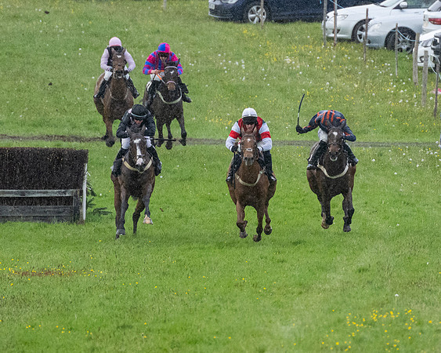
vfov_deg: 1.9
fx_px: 10681
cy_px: 207
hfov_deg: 2.4
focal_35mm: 819
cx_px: 302
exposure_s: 1/1250
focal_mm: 280
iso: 2000
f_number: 4
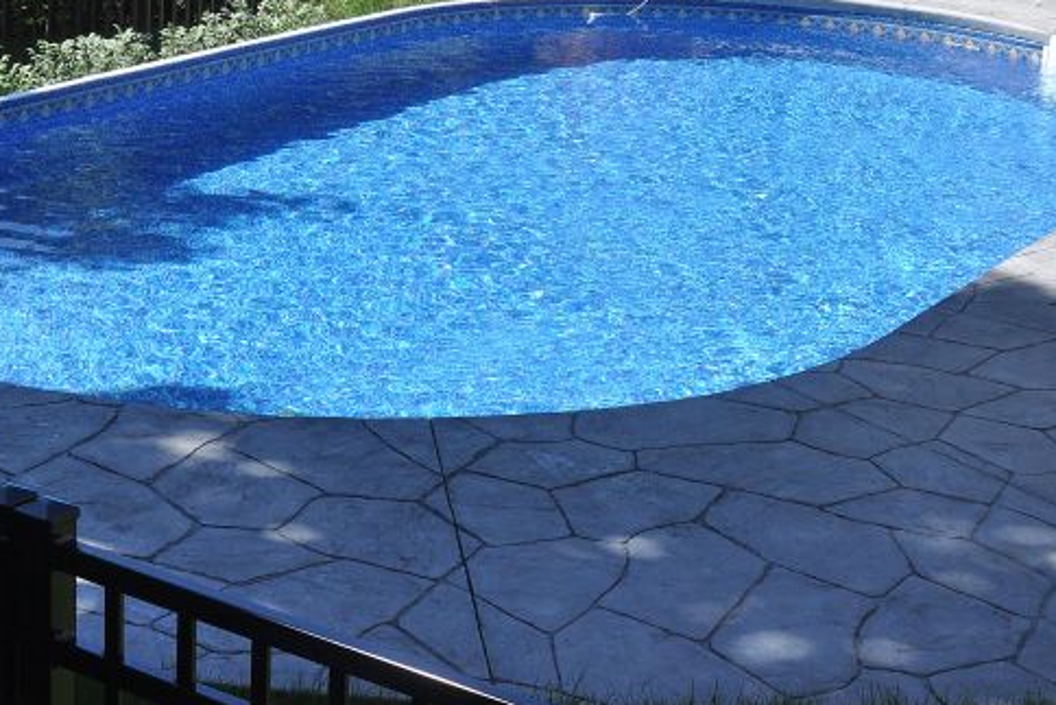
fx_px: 2289
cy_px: 74
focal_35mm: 78
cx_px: 576
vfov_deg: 17.3
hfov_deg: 26.0
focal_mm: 28
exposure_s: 1/400
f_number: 10
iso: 640
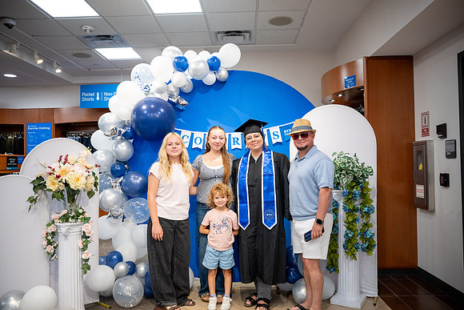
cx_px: 232
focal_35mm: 30
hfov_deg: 62.8
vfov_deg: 44.3
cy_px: 155
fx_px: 380
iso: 1600
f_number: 2.8
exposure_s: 1/400
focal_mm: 29.5
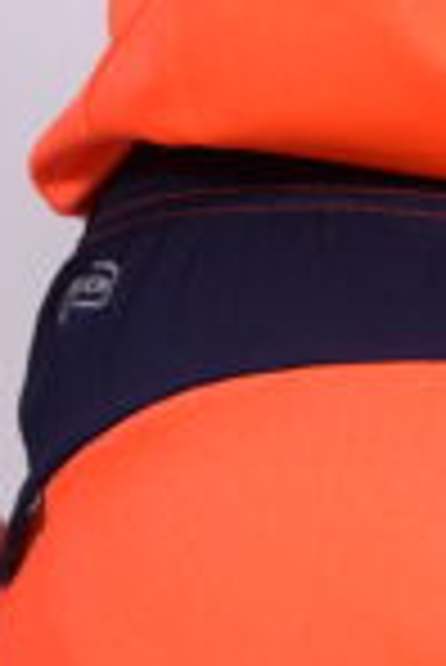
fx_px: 4690
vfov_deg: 8.0
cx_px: 644
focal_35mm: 253
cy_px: 968
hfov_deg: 5.4
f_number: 9
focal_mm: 50
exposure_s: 1/100
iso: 640
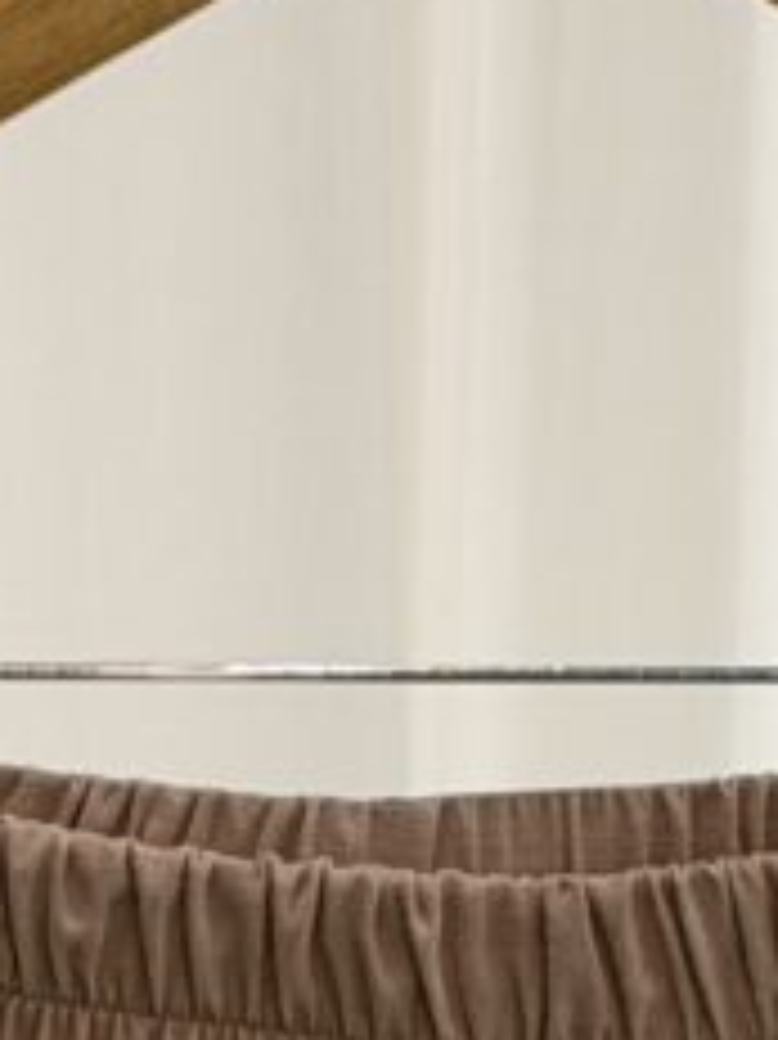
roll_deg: -0.4
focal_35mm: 332
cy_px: 1193
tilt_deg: -4.8
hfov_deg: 4.5
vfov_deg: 5.9
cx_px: 499
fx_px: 9958
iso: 64
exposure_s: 1/122
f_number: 1.8
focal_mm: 6.93
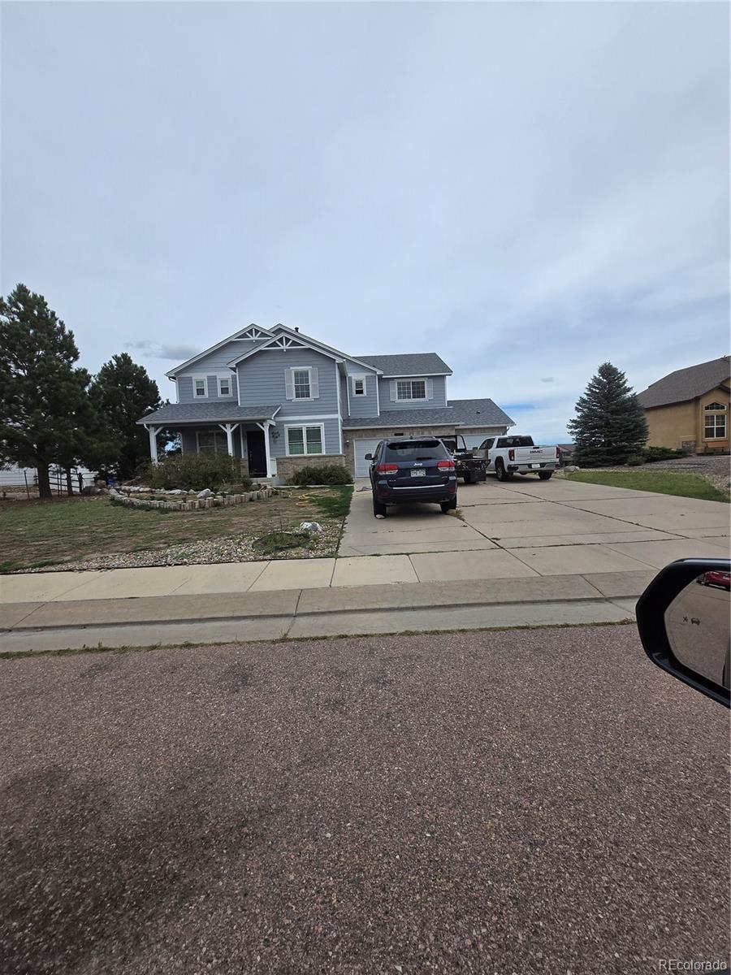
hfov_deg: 89.9
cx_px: 366
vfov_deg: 106.2
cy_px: 488
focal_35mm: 13
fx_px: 366
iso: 25
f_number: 2.2
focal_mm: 1.7
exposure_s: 1/1854
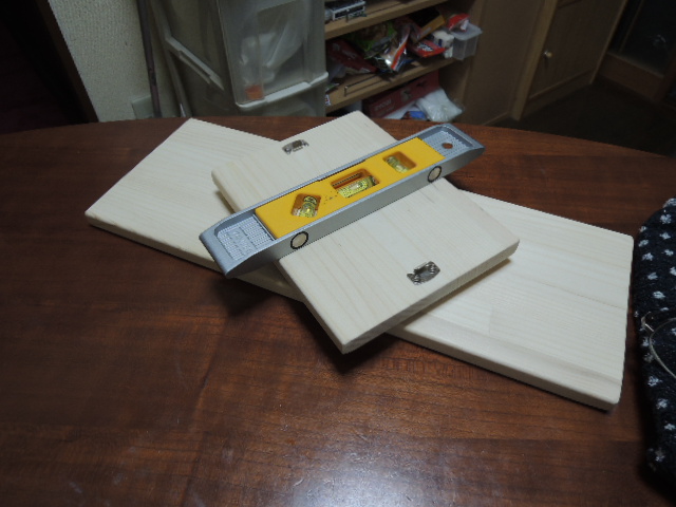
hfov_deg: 71.6
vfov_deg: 56.8
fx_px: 469
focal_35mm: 24
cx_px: 338
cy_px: 254
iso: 180
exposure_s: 1/30
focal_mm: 4.3
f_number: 2.8
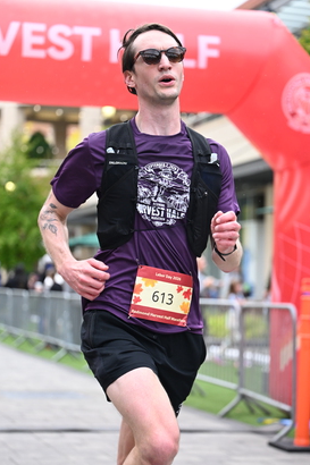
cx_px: 166
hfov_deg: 14.5
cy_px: 267
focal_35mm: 94
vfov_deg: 21.7
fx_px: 1215
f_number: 2.8
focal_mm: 70
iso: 1250
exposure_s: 1/1600
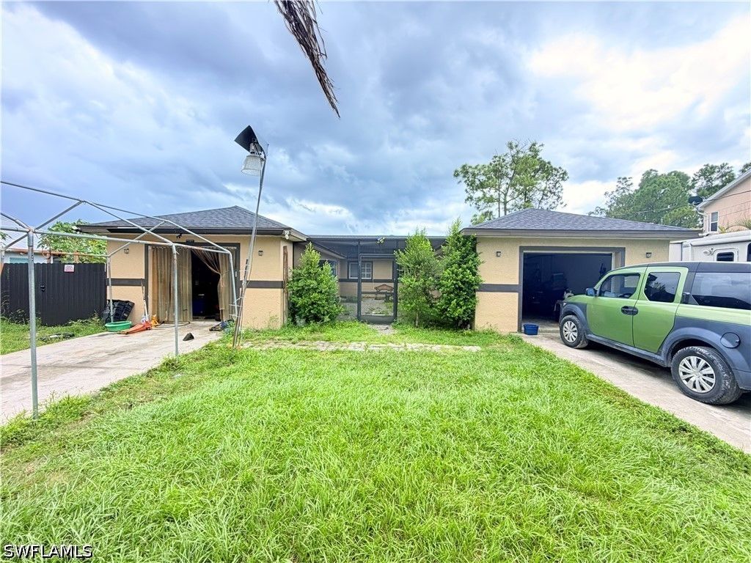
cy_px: 282
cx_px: 376
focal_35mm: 14
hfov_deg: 102.1
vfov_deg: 85.7
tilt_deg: +0.7
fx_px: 304
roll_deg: -0.6
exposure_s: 1/249
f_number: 2.2
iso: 40
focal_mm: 2.22
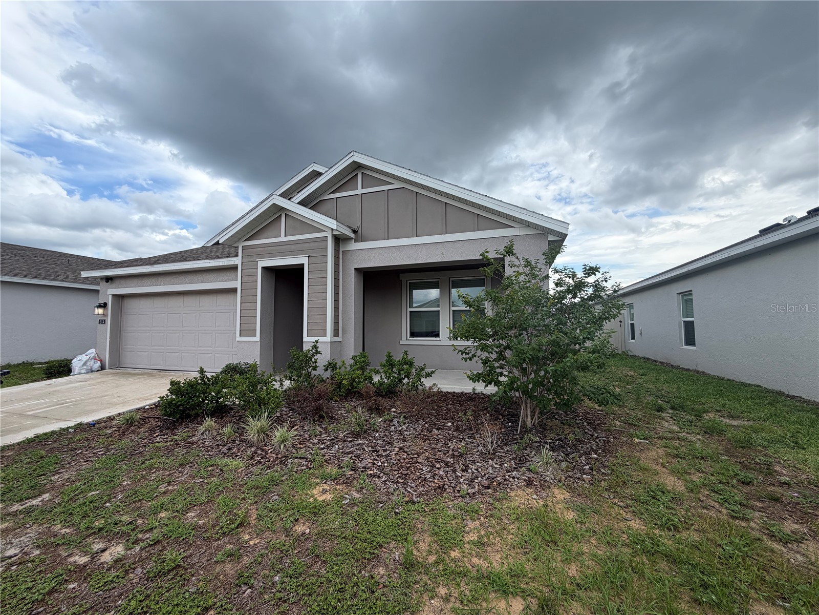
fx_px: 331
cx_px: 410
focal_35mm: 14
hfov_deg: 102.1
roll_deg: +0.5
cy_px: 308
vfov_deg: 85.7
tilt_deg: +3.1
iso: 32
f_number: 2.2
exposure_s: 1/770
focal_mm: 2.22
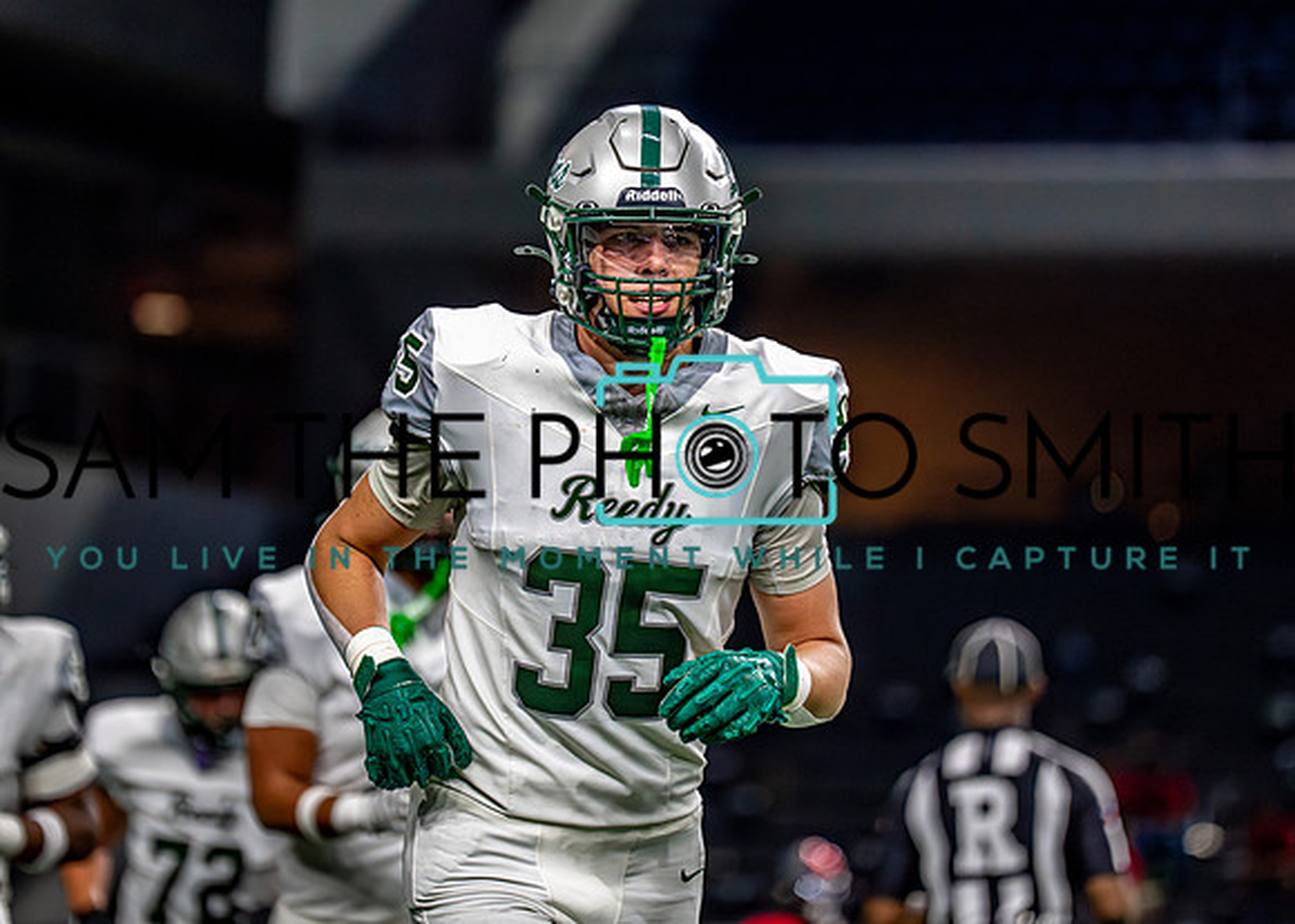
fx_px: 8449
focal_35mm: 230
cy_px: 376
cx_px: 608
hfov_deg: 8.8
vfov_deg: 6.3
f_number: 2.8
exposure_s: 1/2000
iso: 5000
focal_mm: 182
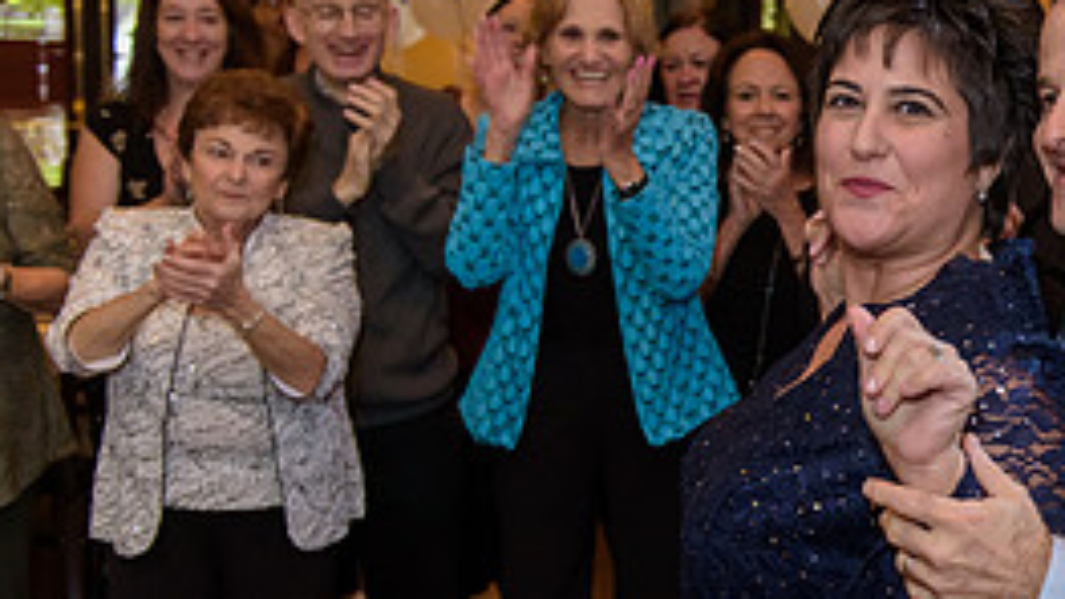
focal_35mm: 74
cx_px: 1170
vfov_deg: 16.3
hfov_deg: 26.4
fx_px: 2090
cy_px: 338
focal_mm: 32
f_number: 3.2
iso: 1600
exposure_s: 1/125
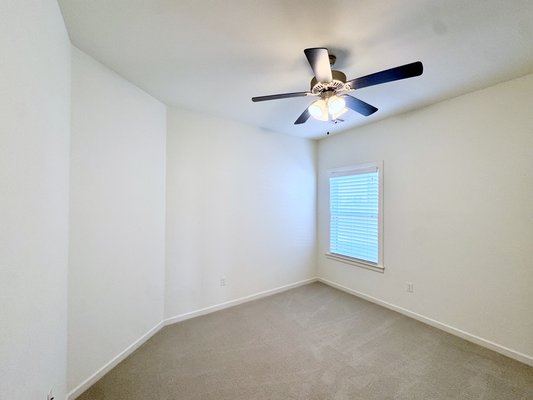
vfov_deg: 85.7
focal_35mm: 14
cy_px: 200
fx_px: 216
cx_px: 266
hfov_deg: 102.1
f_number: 2.2
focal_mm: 2.22
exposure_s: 1/120
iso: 125
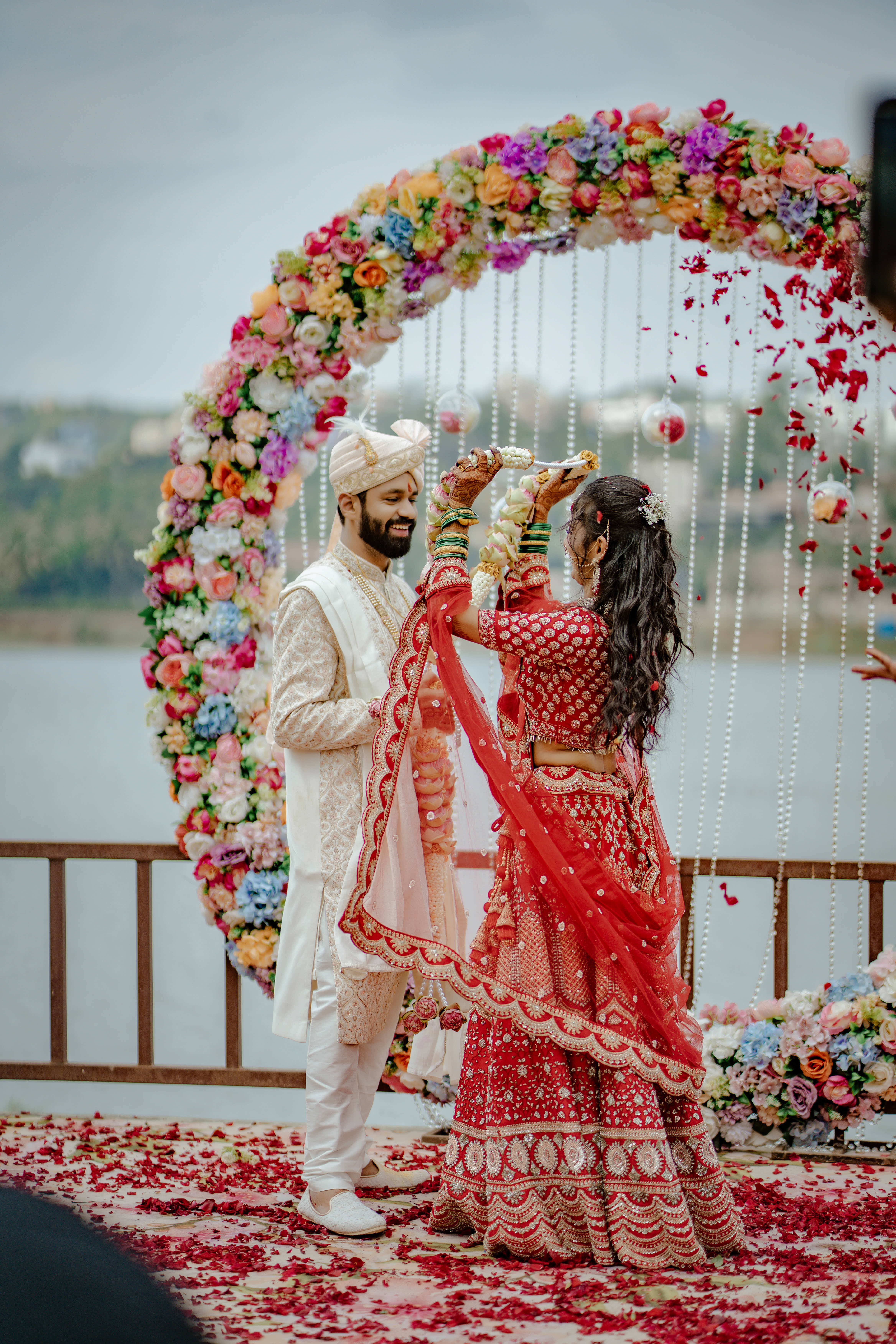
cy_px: 672
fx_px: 3173
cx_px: 448
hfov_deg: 16.1
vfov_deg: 23.9
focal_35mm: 85
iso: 160
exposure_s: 1/3200
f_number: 1.4
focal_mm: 85
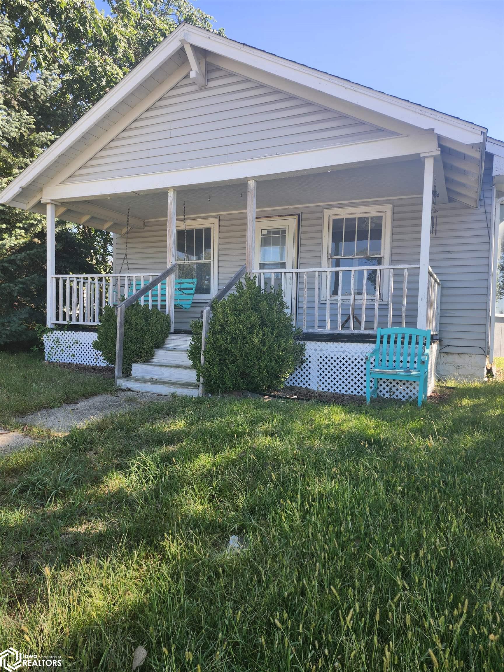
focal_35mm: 23
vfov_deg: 73.9
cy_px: 336
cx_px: 252
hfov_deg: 58.9
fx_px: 446
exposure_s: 1/319
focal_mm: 5.54
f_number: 1.8
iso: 25
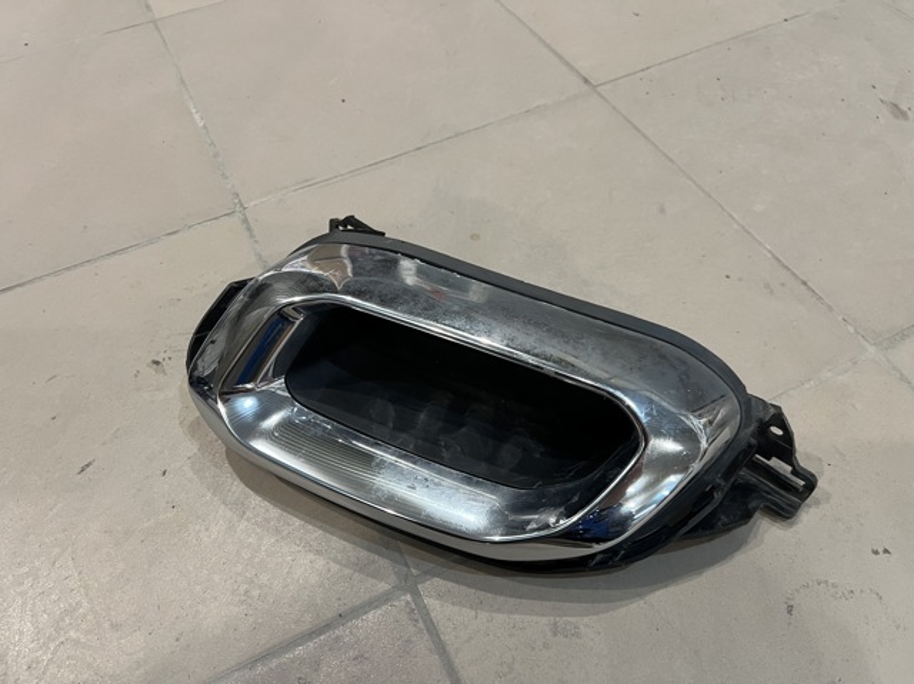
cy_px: 342
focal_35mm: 26
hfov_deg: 67.3
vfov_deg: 53.0
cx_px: 457
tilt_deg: -53.9
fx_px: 686
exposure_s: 1/50
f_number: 1.5
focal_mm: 5.7
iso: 250
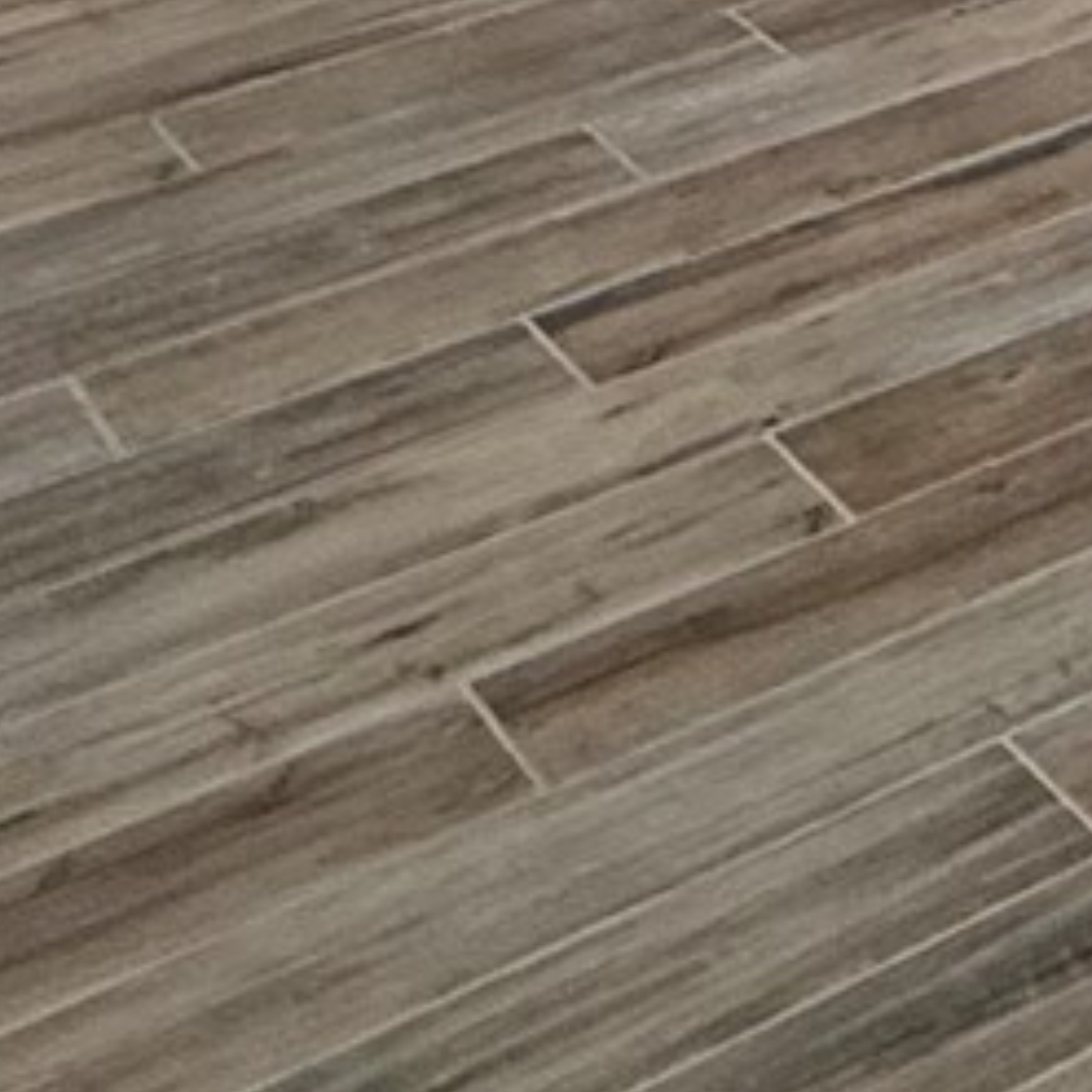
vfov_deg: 13.0
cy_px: -1506
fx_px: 3640
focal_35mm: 102
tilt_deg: +0.2
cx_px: 2360
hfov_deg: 13.8
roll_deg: +0.3
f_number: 2.2
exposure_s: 1/120
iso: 200
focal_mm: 2.22
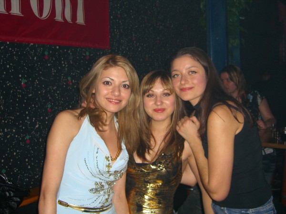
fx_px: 314
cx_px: 143
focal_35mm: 38
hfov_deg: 49.0
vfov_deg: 37.7
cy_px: 107
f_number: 2.8
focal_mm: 7.9
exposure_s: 1/60
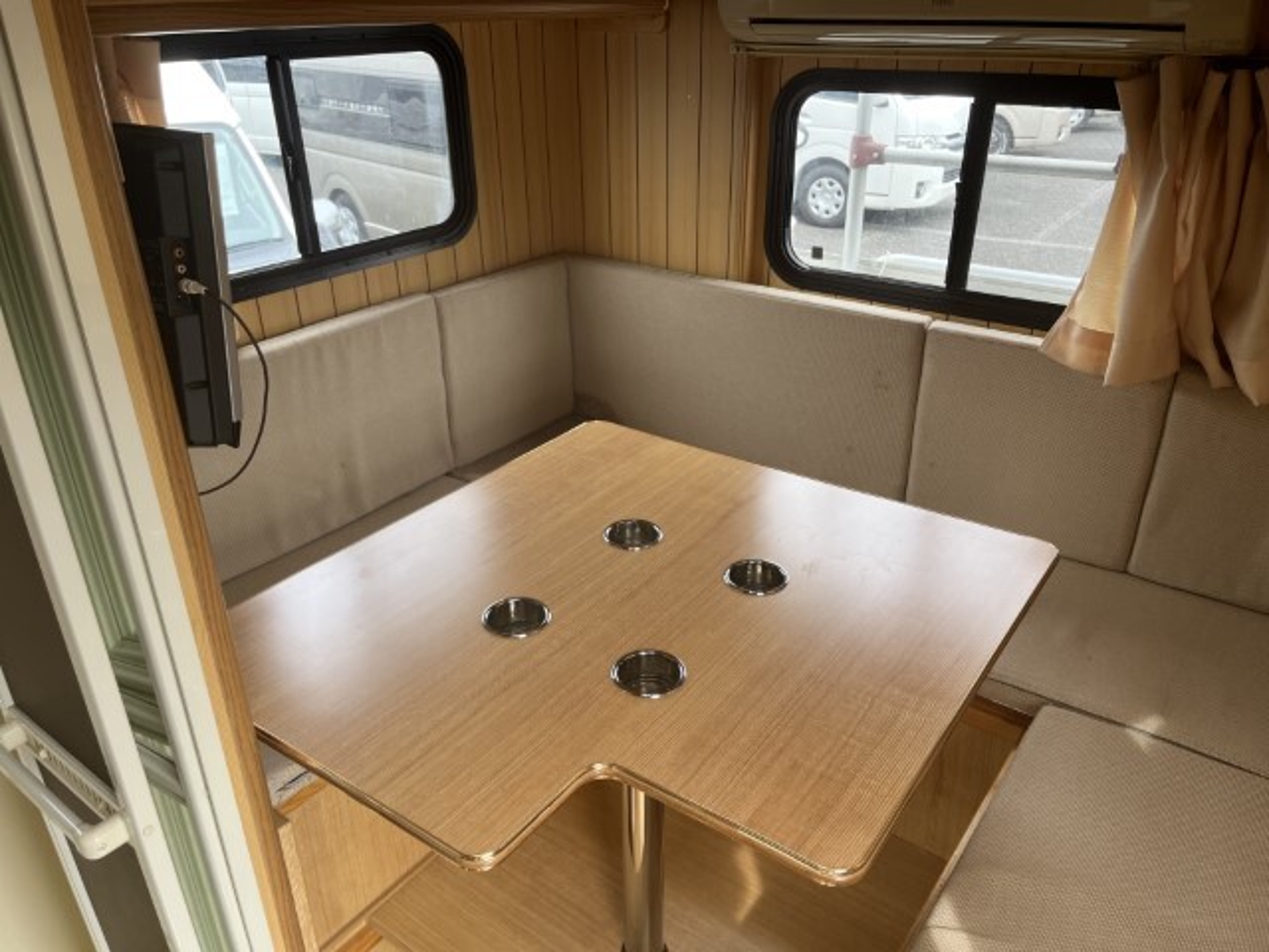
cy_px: 476
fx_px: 953
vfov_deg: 53.1
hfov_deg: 67.3
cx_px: 634
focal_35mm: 26
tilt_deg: -25.7
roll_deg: +1.3
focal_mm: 5.1
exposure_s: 1/122
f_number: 1.6
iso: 50
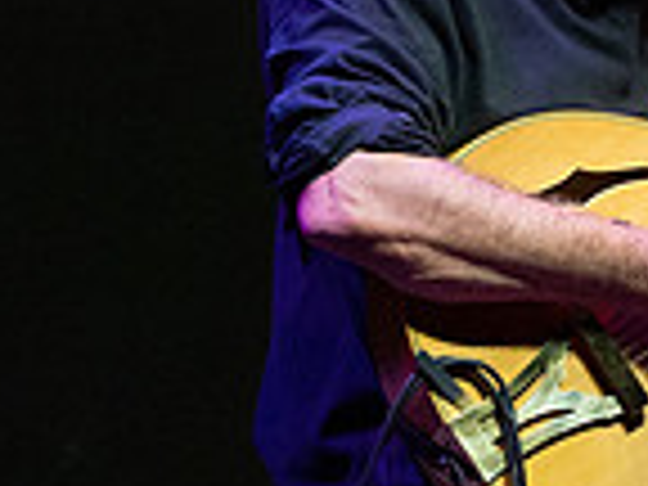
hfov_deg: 1.3
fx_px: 28978
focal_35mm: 1548
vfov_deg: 1.0
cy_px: -16
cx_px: 1138
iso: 3200
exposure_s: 1/320
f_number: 7.1
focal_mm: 400
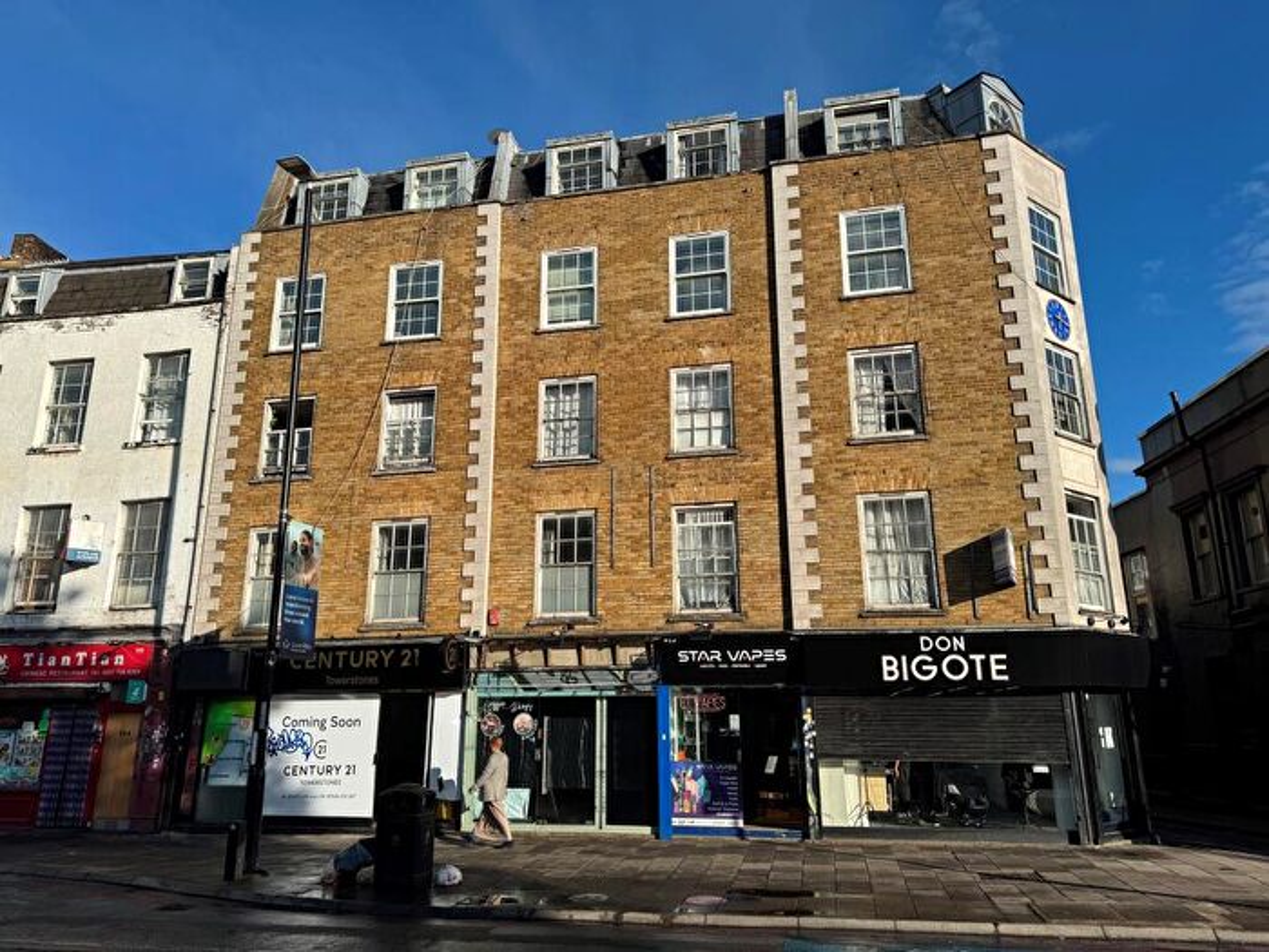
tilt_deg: +14.4
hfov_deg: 71.6
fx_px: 880
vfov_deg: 56.8
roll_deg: +0.1
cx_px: 634
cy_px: 476
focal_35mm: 24
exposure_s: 1/4608
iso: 80
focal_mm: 6.76
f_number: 1.78
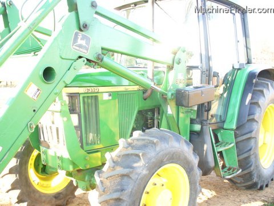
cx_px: 137
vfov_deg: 38.7
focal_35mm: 37
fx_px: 293
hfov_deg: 50.1
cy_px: 103
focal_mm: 6.1
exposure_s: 1/40
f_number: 2.8
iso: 80
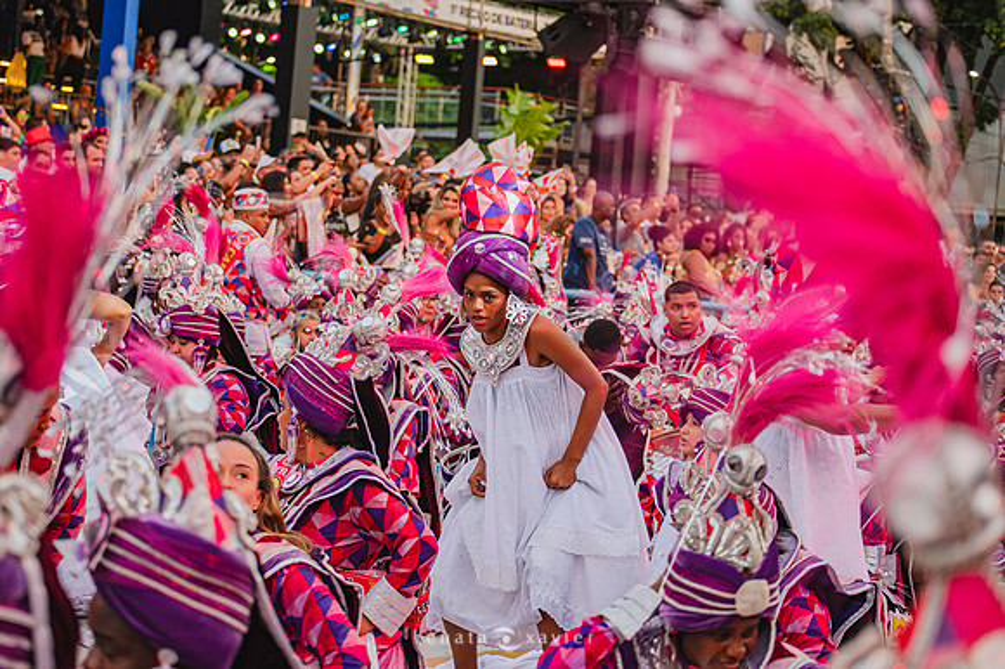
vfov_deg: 15.1
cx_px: 469
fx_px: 2530
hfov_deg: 22.5
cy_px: 312
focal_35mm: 91
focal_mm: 85
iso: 1250
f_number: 4.5
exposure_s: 1/400
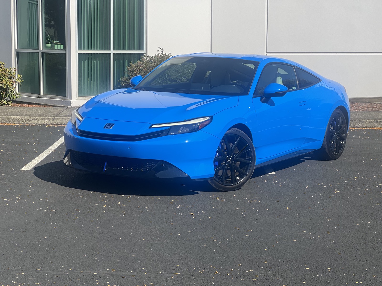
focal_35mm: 77
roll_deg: -0.5
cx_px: 191
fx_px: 850
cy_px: 143
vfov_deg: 19.1
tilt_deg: -5.7
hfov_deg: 25.3
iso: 32
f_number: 2.8
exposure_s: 1/626
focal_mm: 9
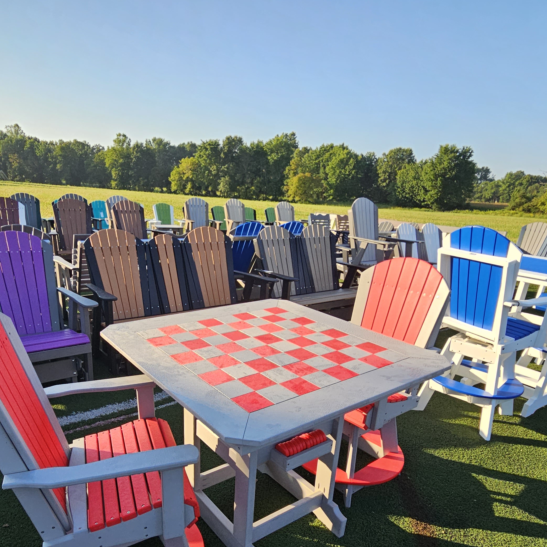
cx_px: 226
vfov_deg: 67.5
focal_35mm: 22
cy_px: 369
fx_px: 393
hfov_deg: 69.1
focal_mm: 2.2
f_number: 2.2
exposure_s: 1/924
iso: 50
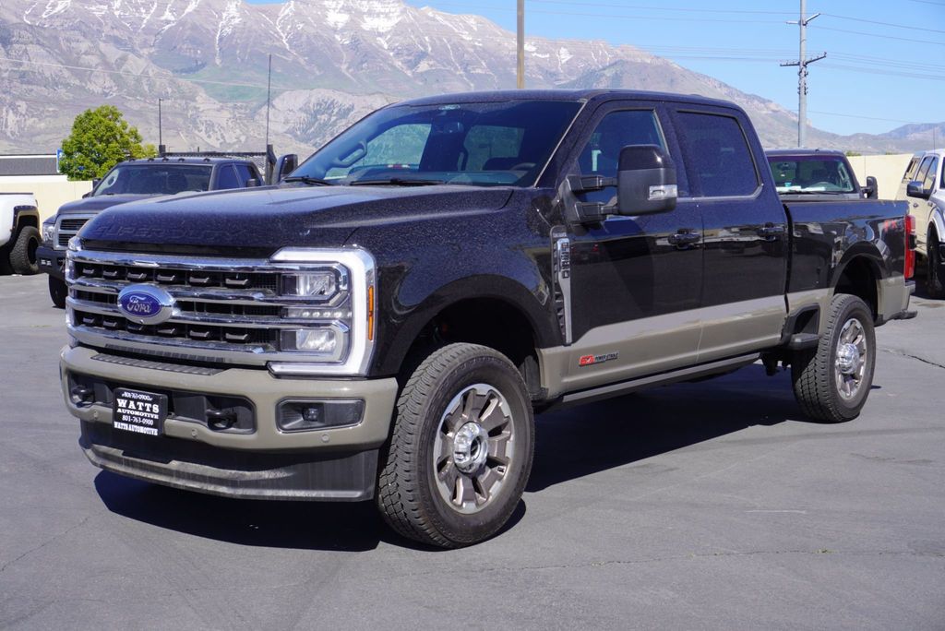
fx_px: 1261
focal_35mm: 48
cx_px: 472
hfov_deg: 41.1
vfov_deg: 28.1
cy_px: 316
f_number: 10
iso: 100
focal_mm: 32
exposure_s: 1/125
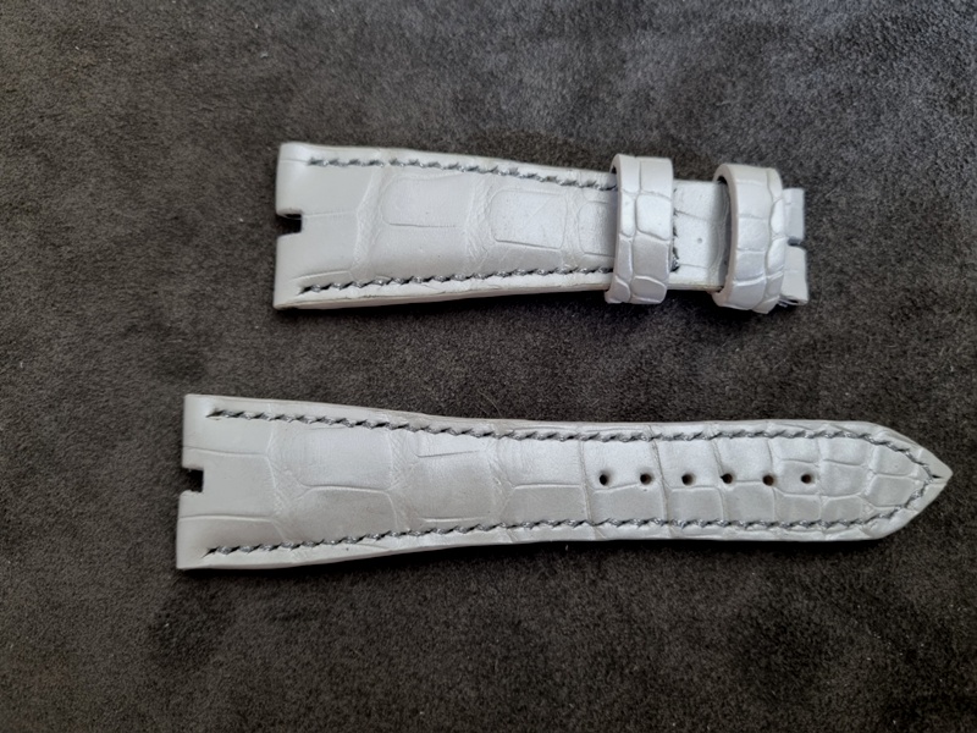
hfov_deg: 67.3
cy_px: 366
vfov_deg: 53.1
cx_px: 488
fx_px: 734
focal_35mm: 26
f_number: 1.8
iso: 320
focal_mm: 5.4
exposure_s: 1/50
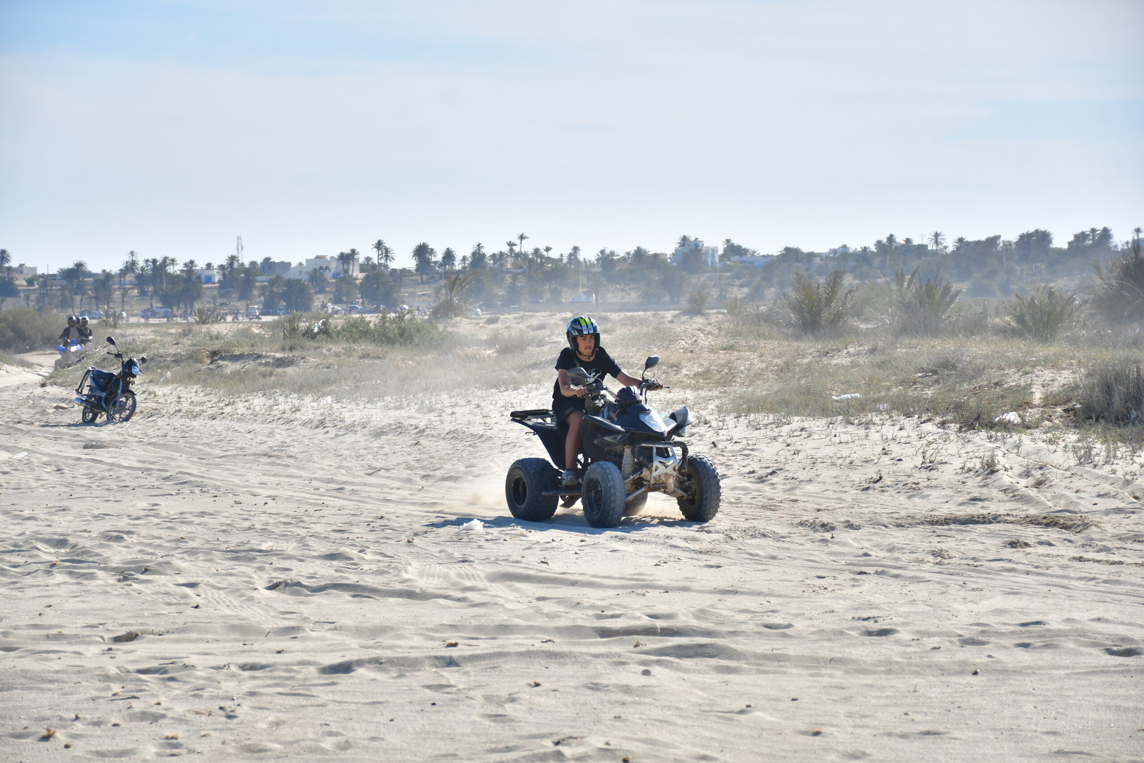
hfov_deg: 17.1
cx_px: 572
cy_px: 382
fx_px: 3813
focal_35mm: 120
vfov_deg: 11.4
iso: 100
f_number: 5.3
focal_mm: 80
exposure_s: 1/800
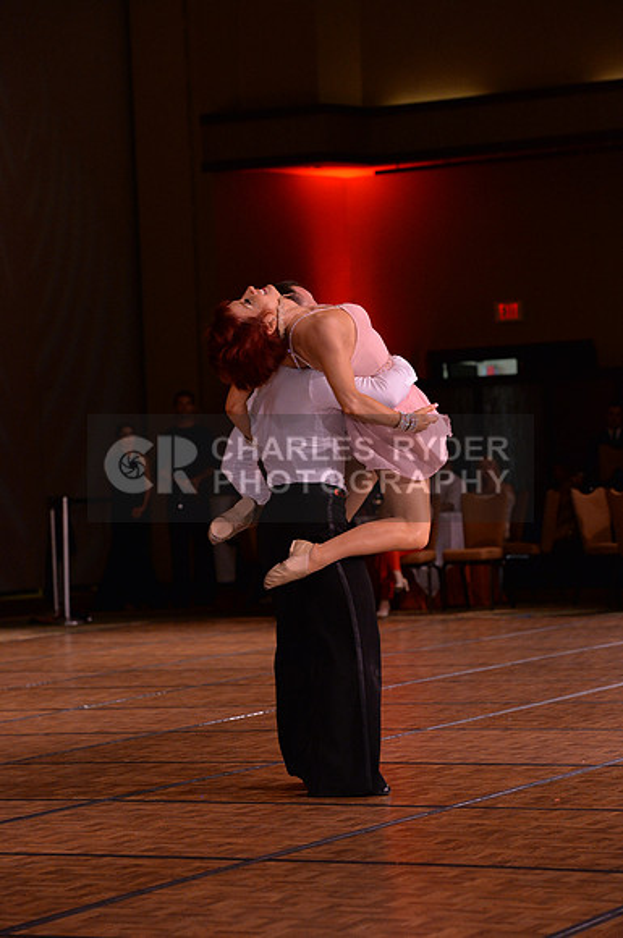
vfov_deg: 19.5
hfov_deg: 13.0
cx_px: 312
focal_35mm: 105
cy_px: 469
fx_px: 2734
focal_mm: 105
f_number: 5
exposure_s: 1/250
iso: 2000
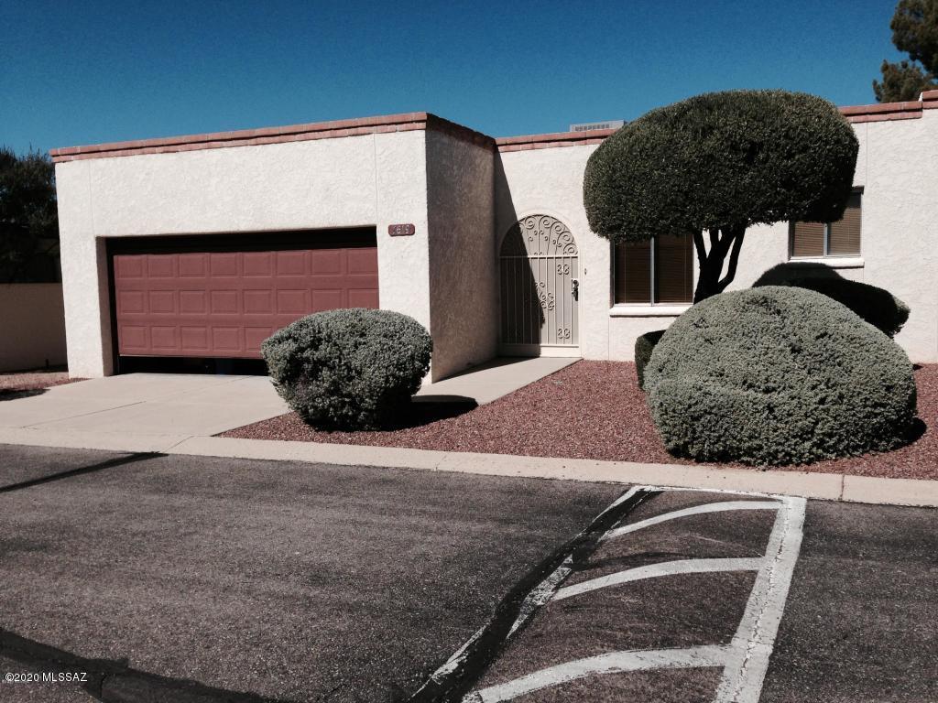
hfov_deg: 55.4
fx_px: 894
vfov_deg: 42.9
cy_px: 352
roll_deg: +0.9
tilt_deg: -6.8
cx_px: 469
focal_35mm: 33
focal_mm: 4.12
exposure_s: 1/3623
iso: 50
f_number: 2.4
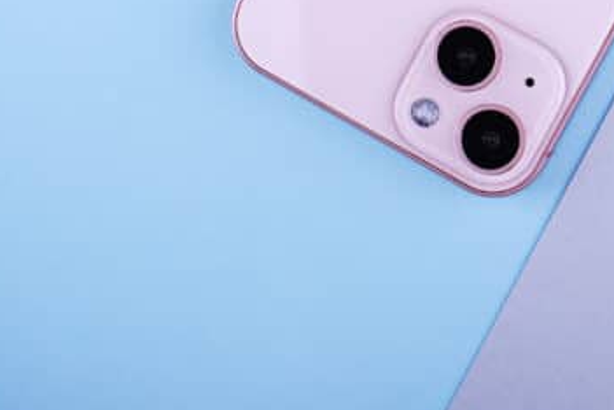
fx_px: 2490
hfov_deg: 13.4
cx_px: 873
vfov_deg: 9.2
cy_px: -168
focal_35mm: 146
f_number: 9
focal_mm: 50
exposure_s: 1/100
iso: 100
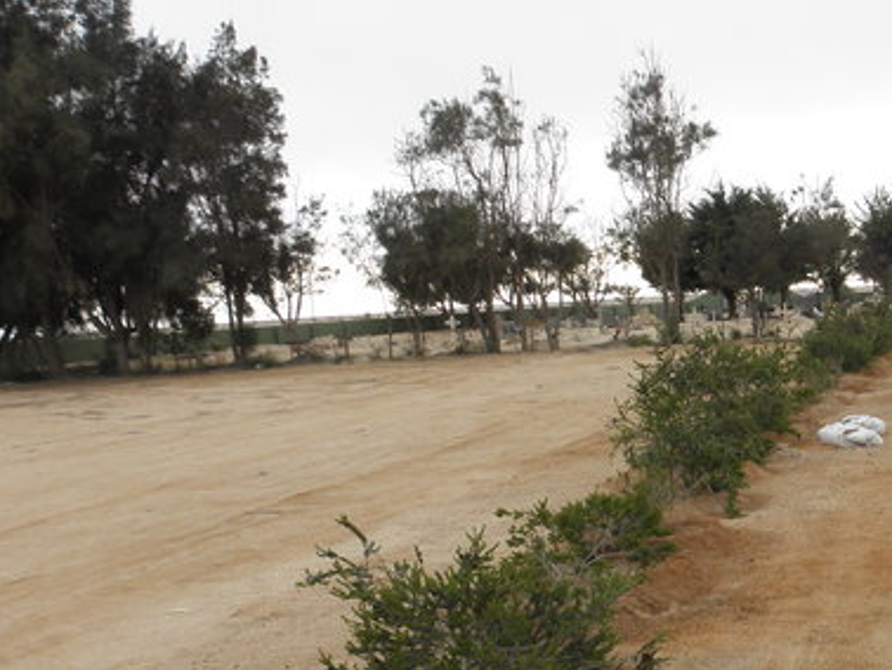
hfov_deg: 32.9
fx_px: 1418
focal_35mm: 55
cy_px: 613
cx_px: 826
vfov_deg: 25.7
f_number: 5
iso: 64
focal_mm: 4.6
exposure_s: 1/60
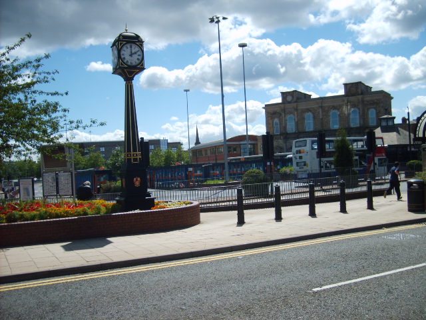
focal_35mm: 35
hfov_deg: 52.6
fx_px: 431
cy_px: 160
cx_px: 213
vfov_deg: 40.7
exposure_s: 1/250
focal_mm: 5.8
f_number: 7.1
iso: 50
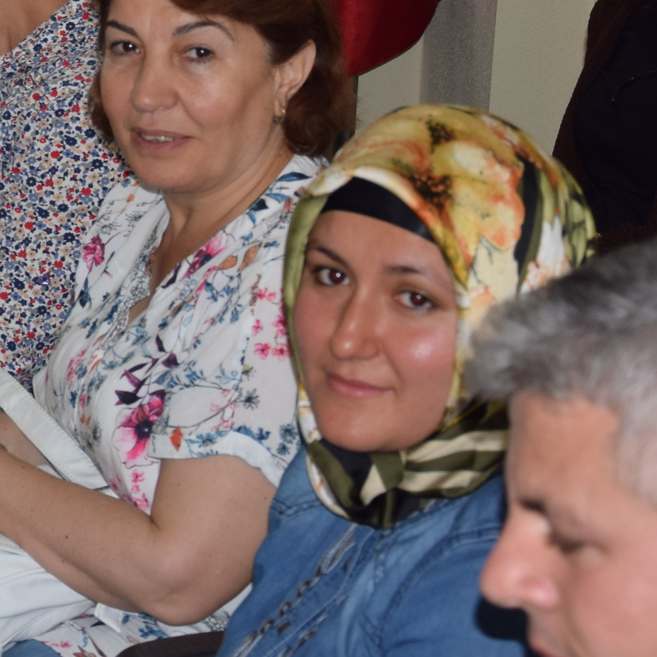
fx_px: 3994
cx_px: -502
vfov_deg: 9.3
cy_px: -52
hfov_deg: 9.0
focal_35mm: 186
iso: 100
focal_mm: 38
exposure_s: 1/60
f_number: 4.5
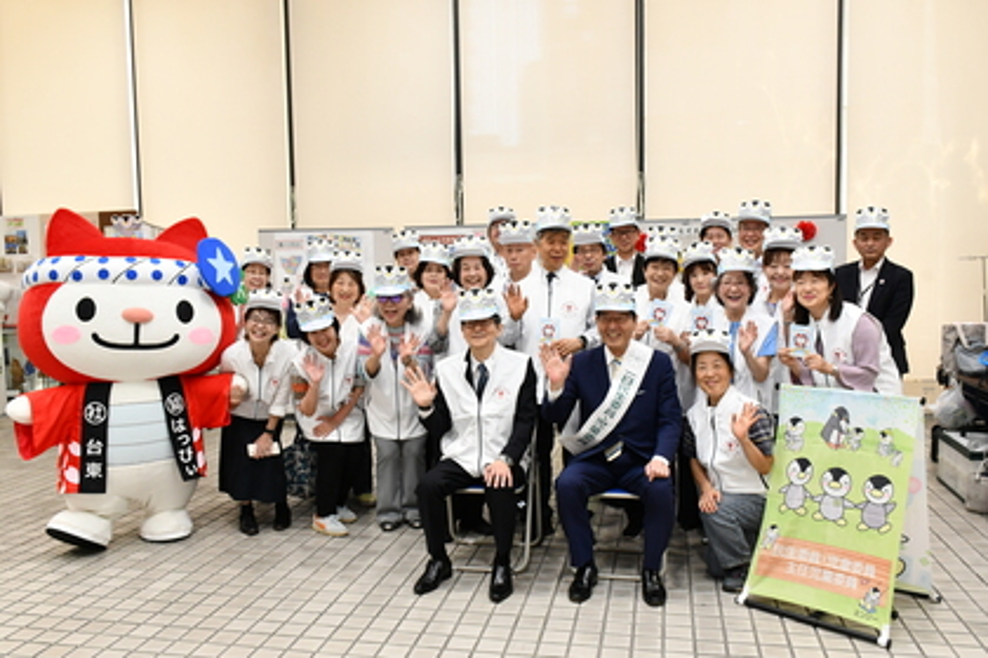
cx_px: 494
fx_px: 823
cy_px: 329
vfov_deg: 43.6
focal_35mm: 30
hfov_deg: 61.9
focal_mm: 20
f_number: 8
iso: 1600
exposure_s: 1/160
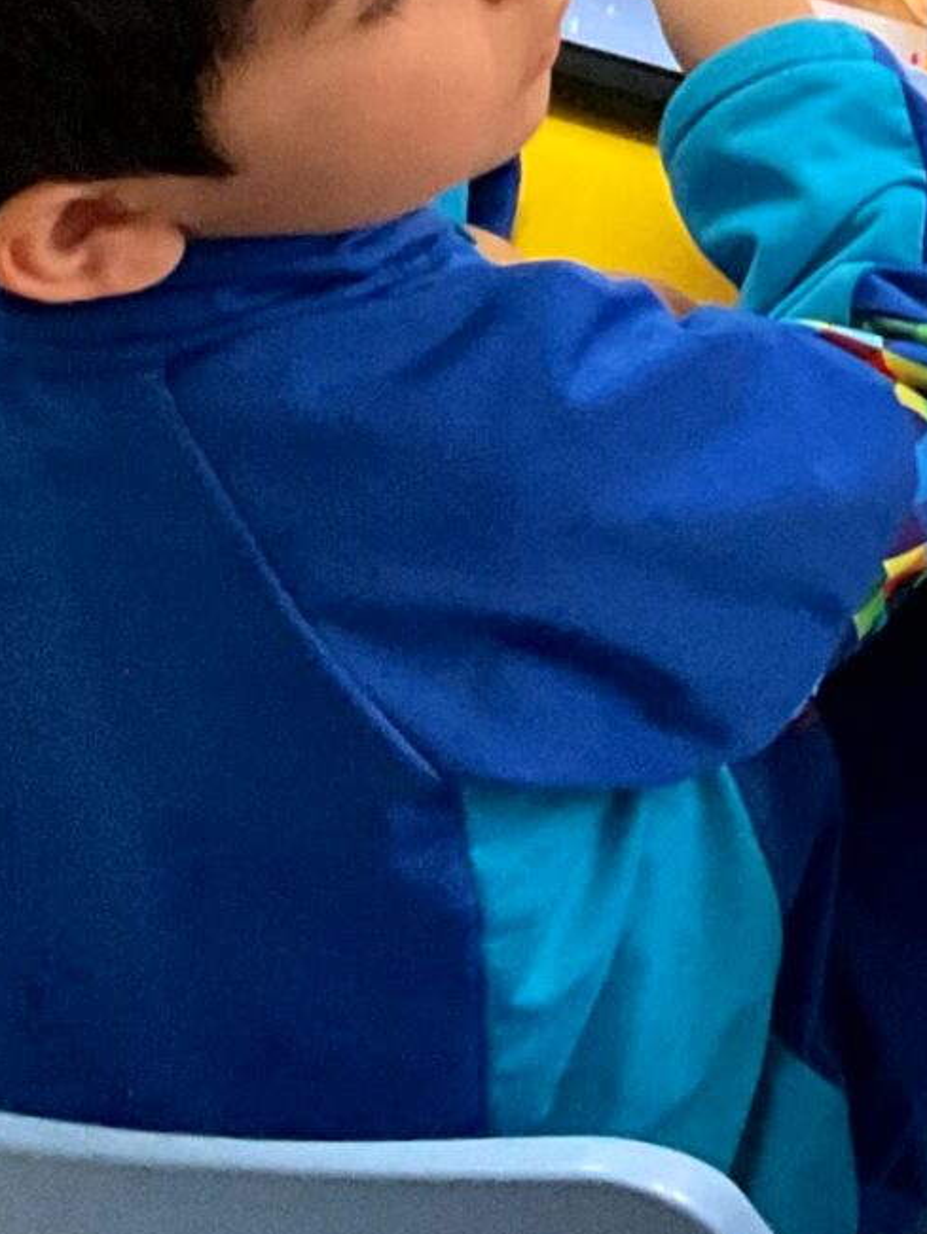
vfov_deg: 16.3
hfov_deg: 12.5
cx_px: 1327
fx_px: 4066
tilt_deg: -33.3
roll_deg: +4.1
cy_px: -405
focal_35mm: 114
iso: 160
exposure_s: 1/60
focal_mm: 3
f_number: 1.8
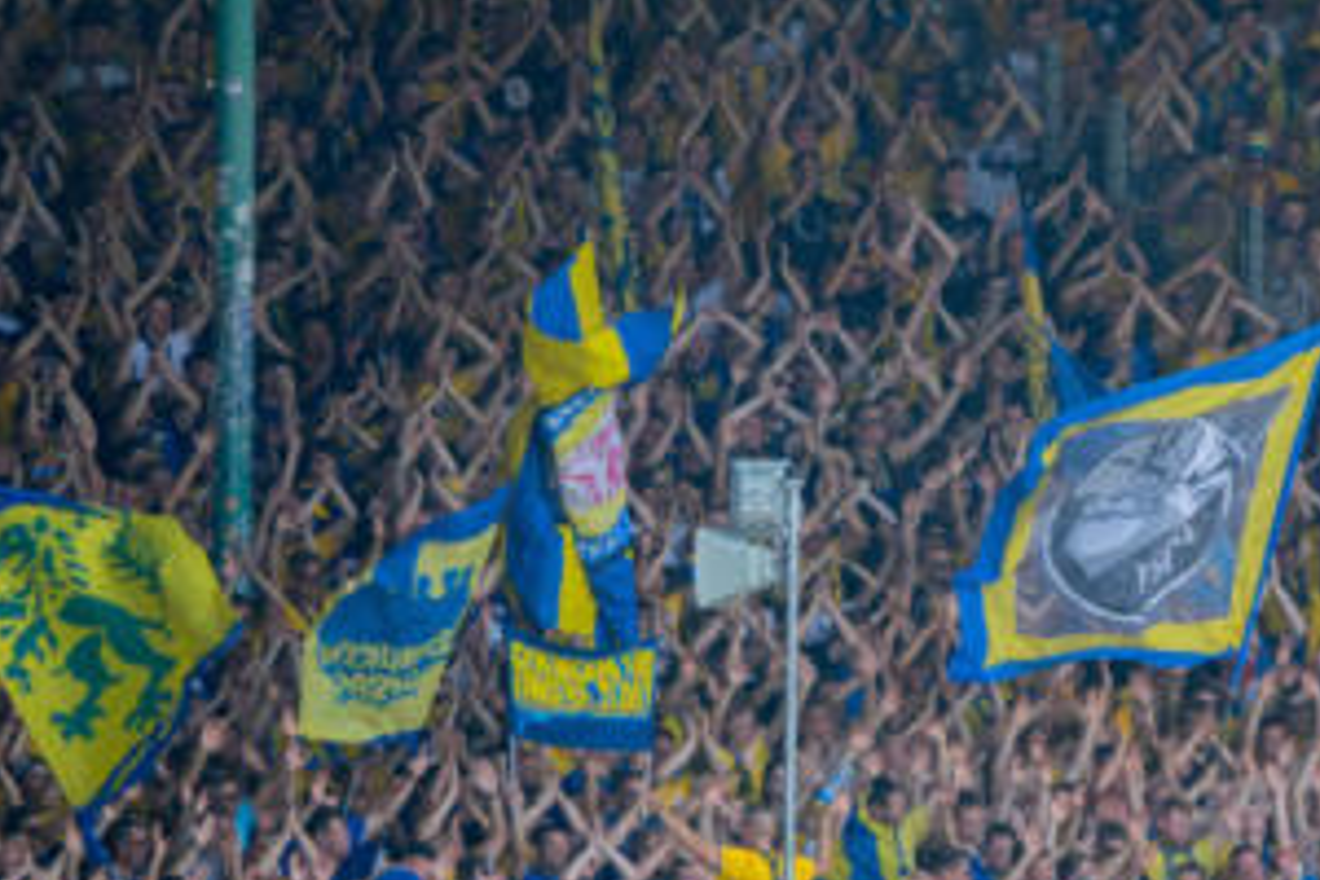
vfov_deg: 1.5
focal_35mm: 903
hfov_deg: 2.3
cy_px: 728
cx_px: 1096
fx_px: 33107
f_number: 4
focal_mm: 198.21
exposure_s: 1/1000
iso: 500
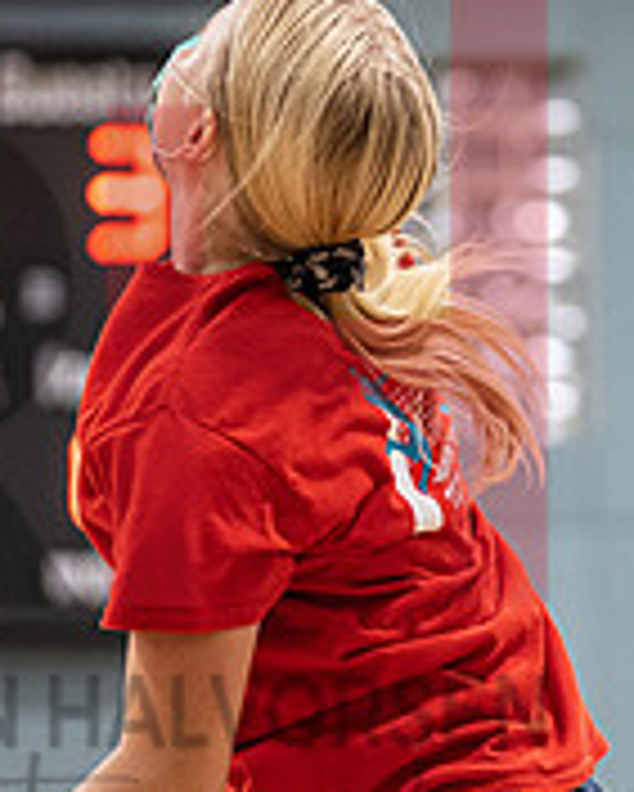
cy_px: 364
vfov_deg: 9.1
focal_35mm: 213
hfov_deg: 7.2
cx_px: 606
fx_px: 4992
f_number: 1.2
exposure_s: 1/1600
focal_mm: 50
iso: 1250
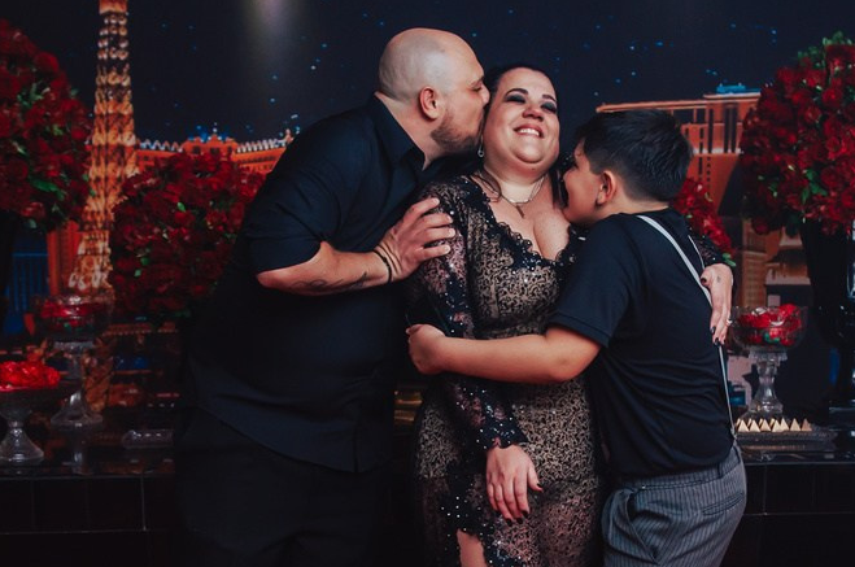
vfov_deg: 25.0
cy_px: 447
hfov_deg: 37.5
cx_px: 486
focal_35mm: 53
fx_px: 1257
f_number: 2
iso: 500
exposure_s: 1/250
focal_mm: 18
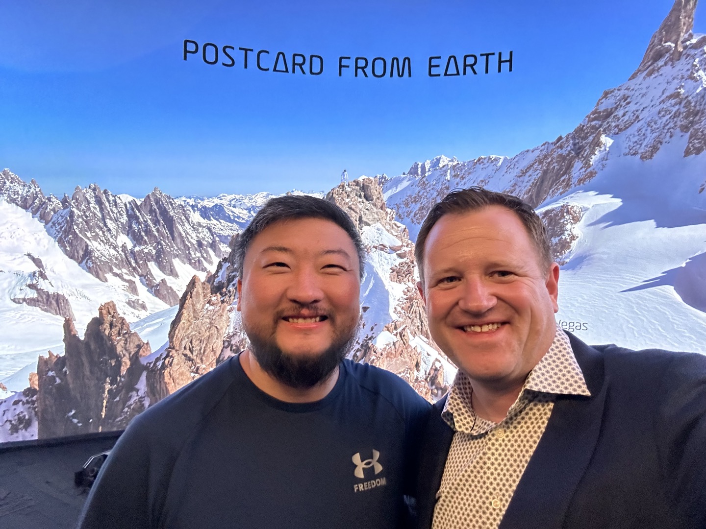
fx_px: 469
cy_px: 264
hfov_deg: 73.9
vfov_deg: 58.9
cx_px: 353
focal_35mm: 23
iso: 320
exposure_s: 1/30
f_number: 1.9
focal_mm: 2.69
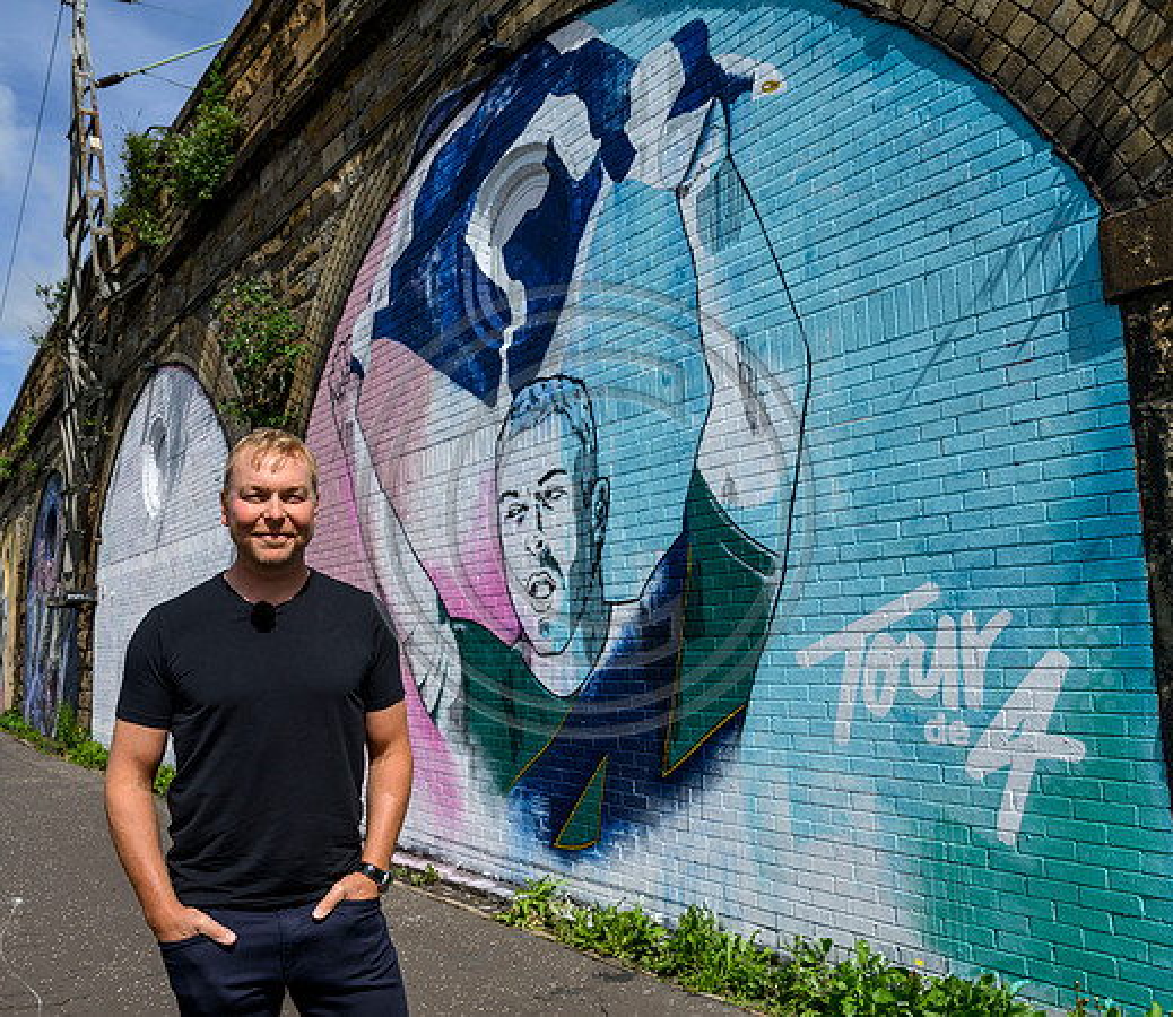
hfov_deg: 57.8
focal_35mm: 30
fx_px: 1062
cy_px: 510
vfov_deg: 51.2
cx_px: 577
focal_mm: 24
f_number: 7.1
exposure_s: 1/1000
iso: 200
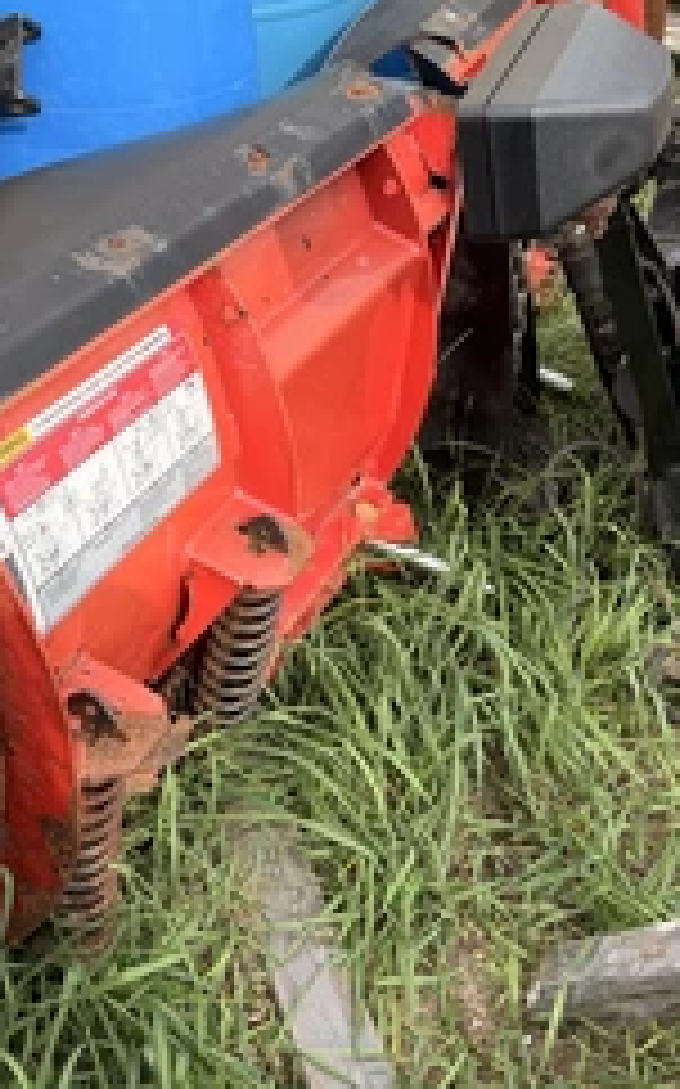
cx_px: 311
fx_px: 1247
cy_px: 490
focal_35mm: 42
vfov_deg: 47.1
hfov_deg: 30.5
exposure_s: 1/1361
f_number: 1.78
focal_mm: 6.76
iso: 80
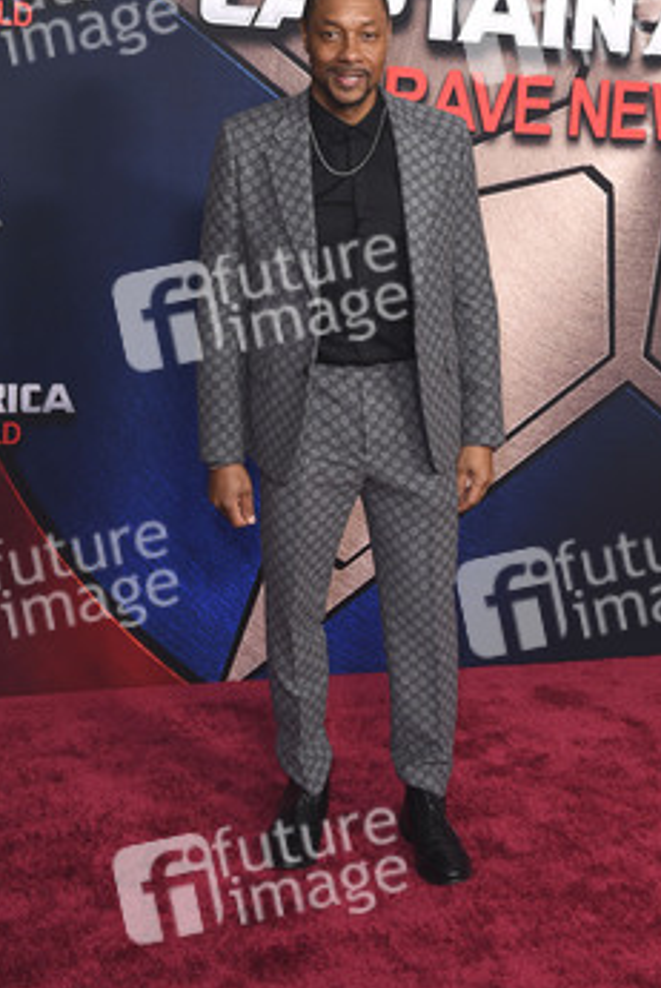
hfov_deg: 30.6
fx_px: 1208
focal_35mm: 44
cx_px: 345
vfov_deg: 44.4
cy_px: 447
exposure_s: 1/250
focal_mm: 38
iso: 1600
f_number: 5.6
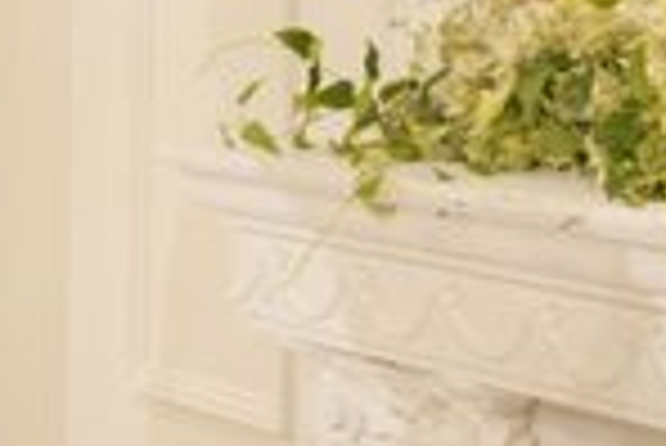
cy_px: -419
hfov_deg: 12.7
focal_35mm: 151
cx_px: -432
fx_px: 2796
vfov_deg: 8.7
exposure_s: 1/100
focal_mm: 35
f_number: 5.6
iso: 640
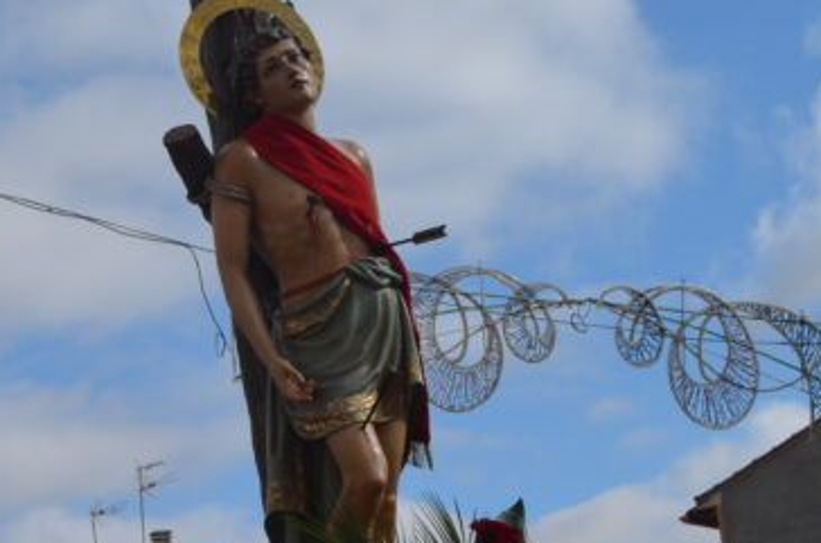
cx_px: -226
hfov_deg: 16.3
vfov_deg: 11.4
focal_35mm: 119
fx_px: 2716
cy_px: 295
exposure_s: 1/320
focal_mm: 29
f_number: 9
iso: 100
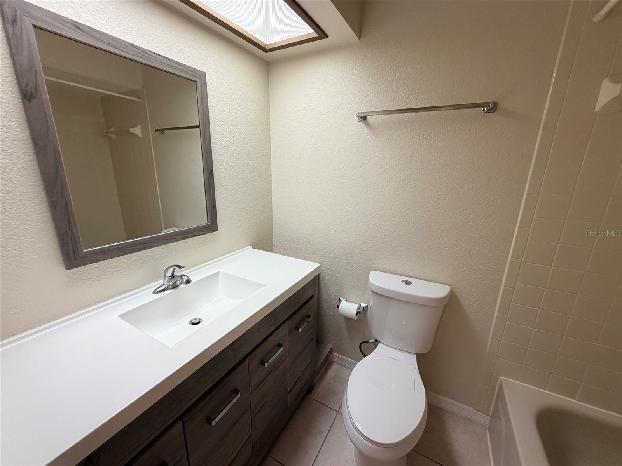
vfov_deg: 85.7
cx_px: 311
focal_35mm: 14
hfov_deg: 102.1
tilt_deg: -15.6
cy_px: 233
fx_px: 252
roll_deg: -1.0
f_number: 2.2
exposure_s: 1/120
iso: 160
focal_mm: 2.22
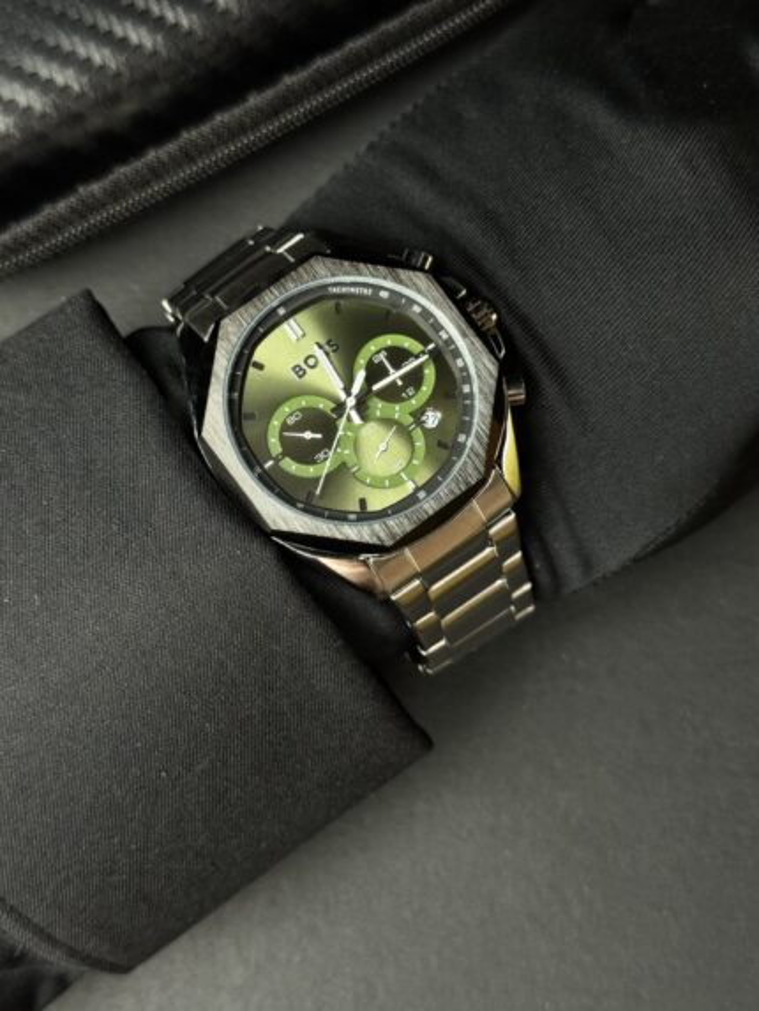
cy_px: 506
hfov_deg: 30.3
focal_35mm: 48
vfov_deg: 39.6
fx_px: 1403
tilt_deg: -82.8
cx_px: 380
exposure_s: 1/100
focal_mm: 6.76
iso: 50
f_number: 1.78
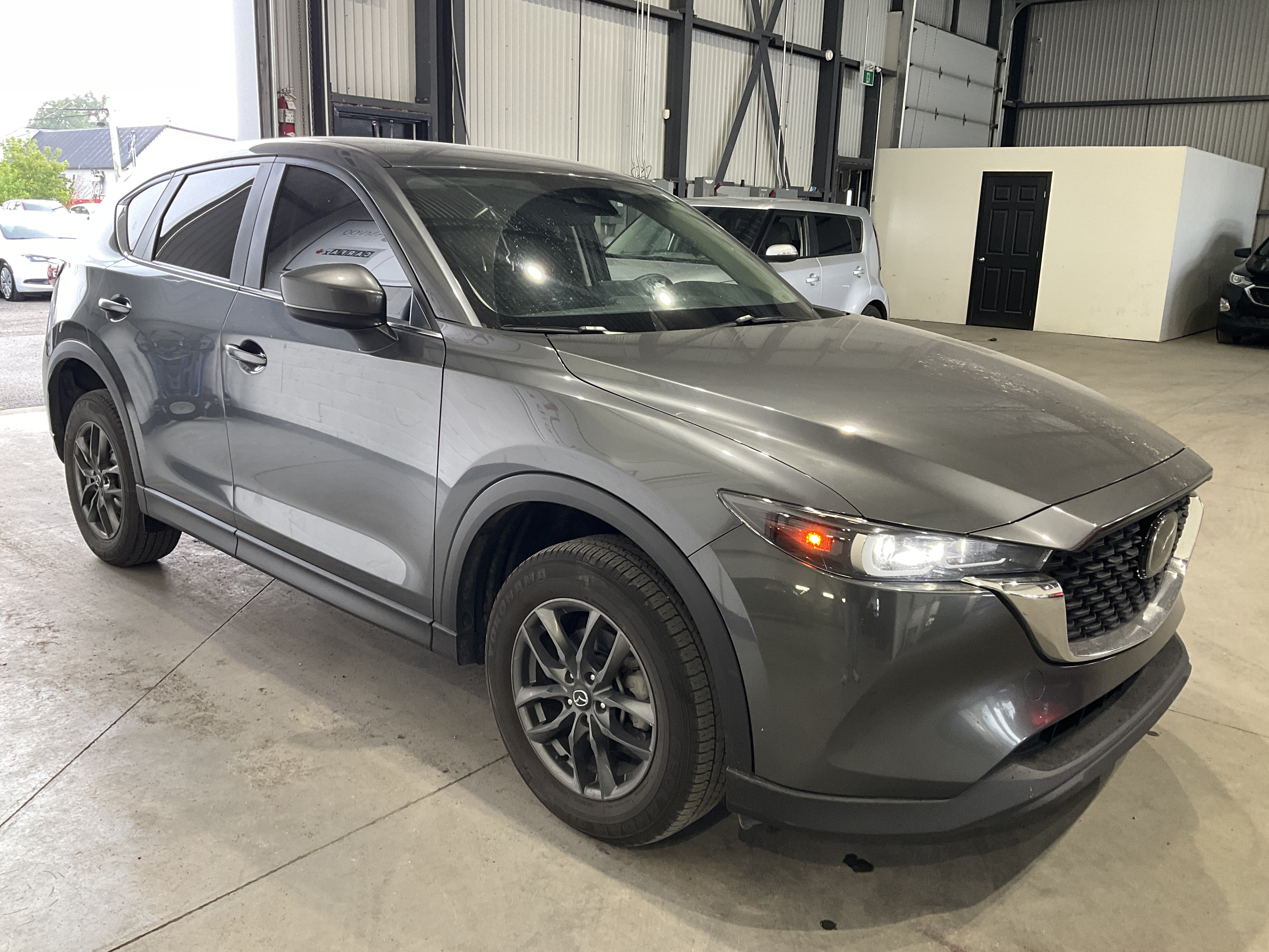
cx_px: 634
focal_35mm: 29
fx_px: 1063
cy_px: 476
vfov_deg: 48.2
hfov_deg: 61.7
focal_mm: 3
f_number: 1.8
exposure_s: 1/60
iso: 80
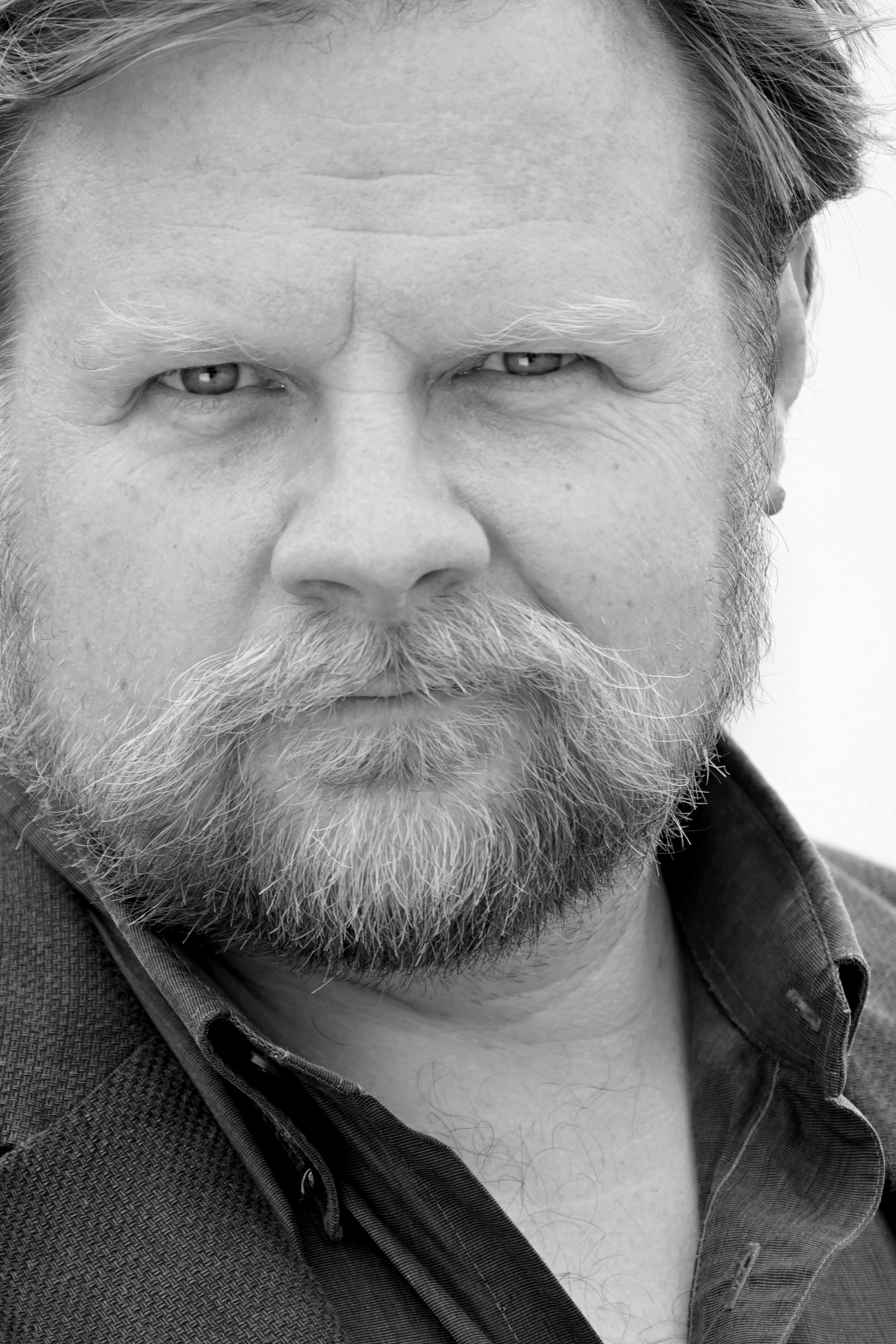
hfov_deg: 2.4
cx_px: 311
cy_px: 784
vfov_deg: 3.6
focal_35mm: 576
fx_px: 21505
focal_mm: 300
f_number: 5.6
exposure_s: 1/320
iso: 400
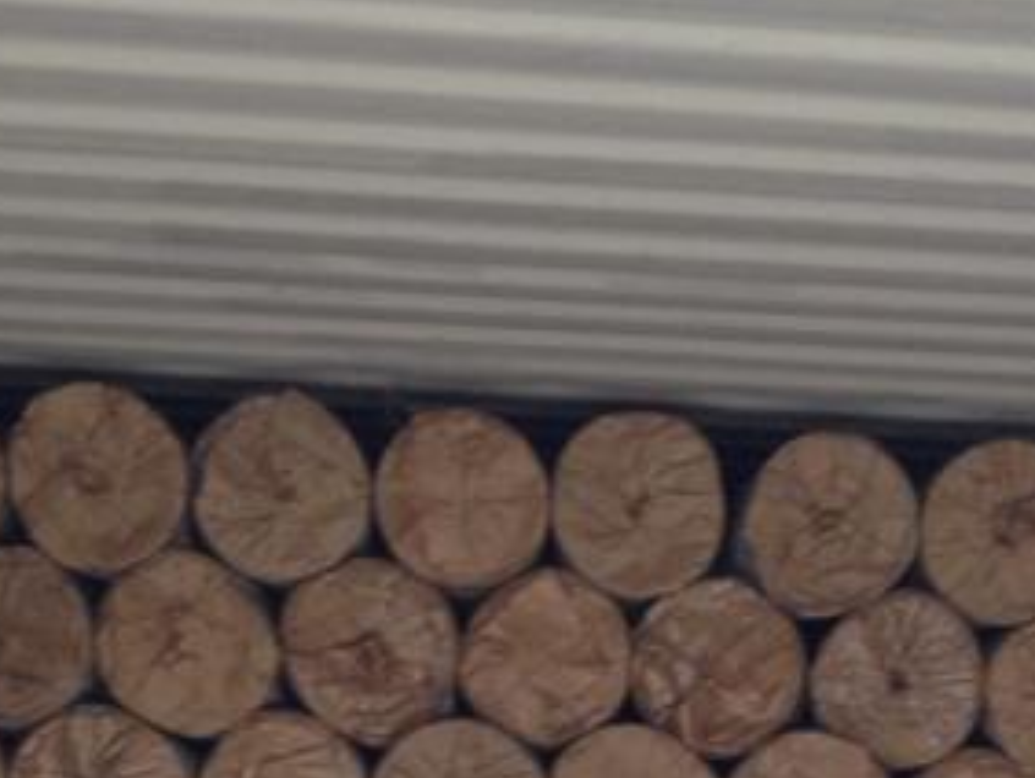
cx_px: 826
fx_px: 3800
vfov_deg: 11.0
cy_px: 1380
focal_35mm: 127
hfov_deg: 15.4
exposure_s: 1/20
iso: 50
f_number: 2.4
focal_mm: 4.28
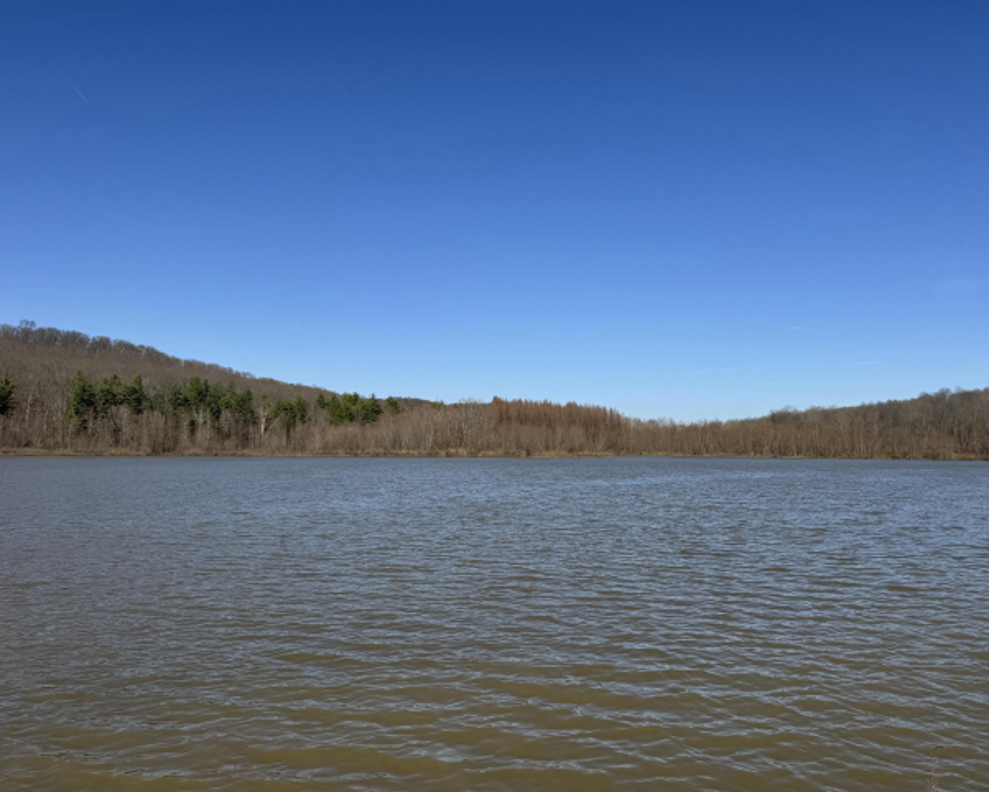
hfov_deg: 66.0
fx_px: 761
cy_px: 407
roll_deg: -0.7
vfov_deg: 54.9
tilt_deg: +2.5
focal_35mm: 26
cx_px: 524
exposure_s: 1/7092
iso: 80
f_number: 1.78
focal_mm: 6.76
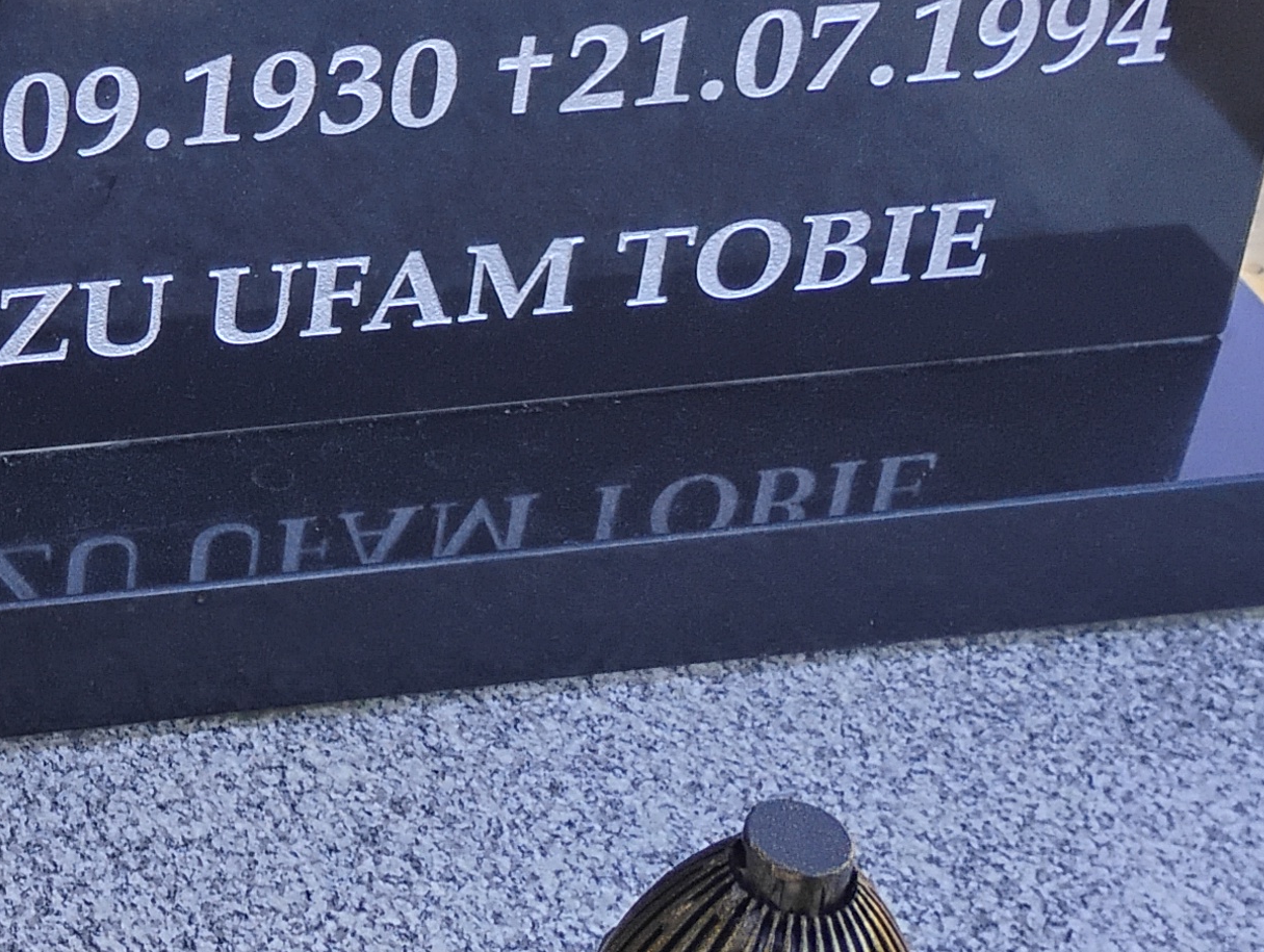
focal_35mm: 94
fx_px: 3437
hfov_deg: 19.0
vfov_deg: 15.4
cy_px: -40
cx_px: -452
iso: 100
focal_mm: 4.26
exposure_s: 1/100
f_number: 1.8
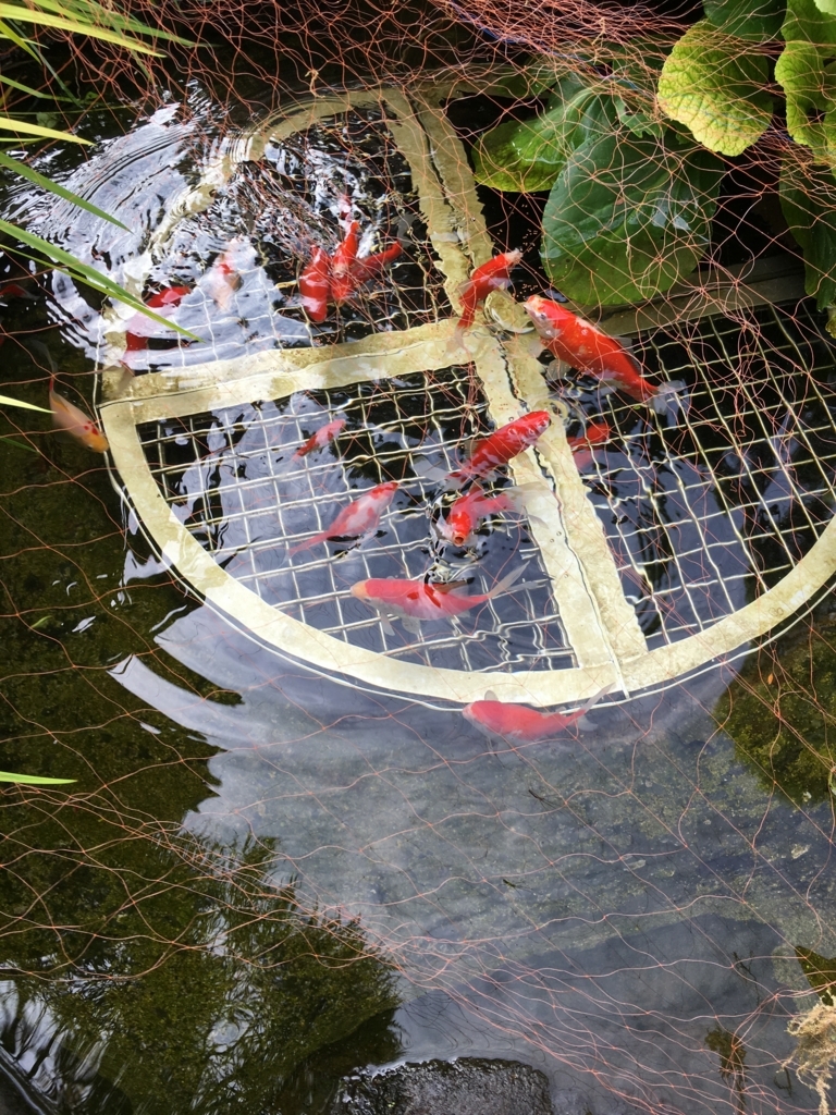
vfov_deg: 61.7
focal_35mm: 29
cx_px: 418
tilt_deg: -59.7
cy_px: 558
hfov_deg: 48.2
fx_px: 934
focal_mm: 4.15
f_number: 2.2
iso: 25
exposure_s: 1/134
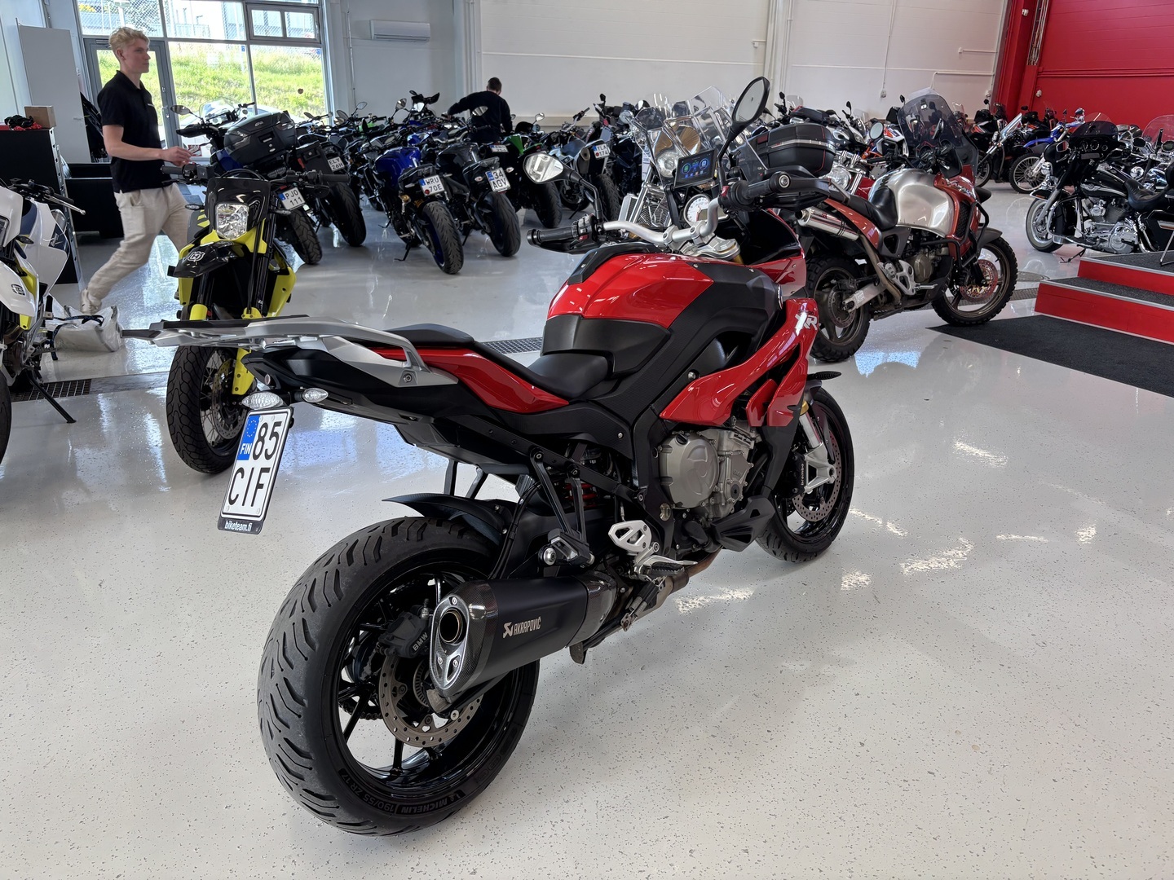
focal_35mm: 26
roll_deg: -0.9
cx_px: 587
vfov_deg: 53.1
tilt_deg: -19.7
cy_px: 440
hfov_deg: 67.3
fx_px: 882
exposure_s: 1/100
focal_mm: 5.96
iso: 64
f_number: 1.6
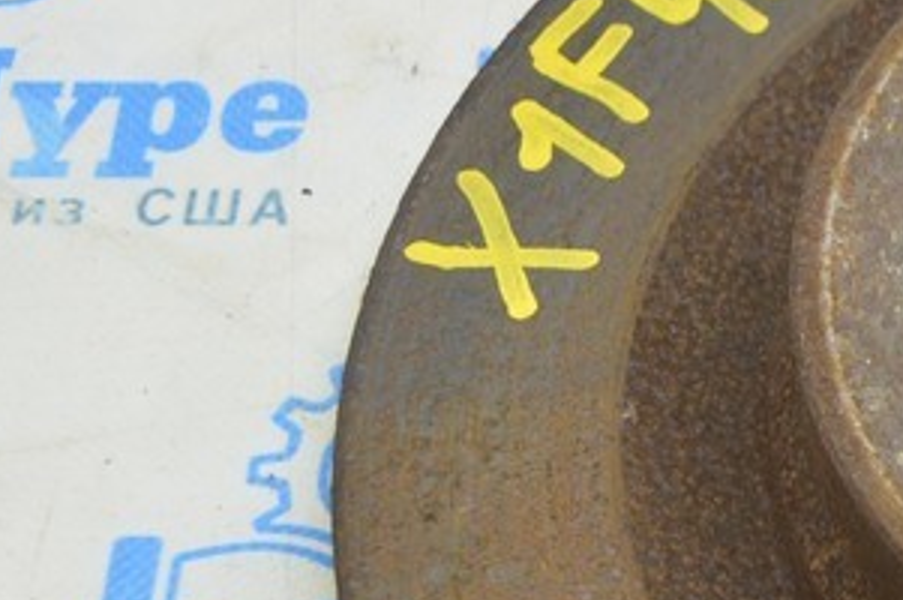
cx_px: 1302
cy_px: 464
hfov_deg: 13.6
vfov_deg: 9.6
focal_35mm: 143
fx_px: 3583
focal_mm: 28
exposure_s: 1/20
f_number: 5.6
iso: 400
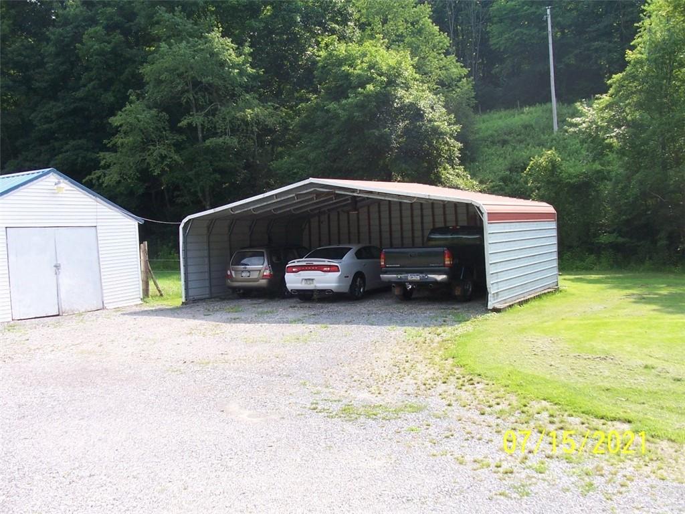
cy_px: 257
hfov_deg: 52.6
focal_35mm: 35
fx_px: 693
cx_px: 342
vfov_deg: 40.7
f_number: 2.8
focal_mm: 6
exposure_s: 1/500
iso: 80
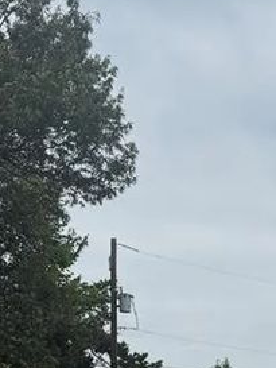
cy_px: 539
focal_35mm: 120
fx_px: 1275
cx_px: 452
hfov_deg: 11.7
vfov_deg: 15.3
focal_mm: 6.76
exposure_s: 1/9091
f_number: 1.78
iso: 80
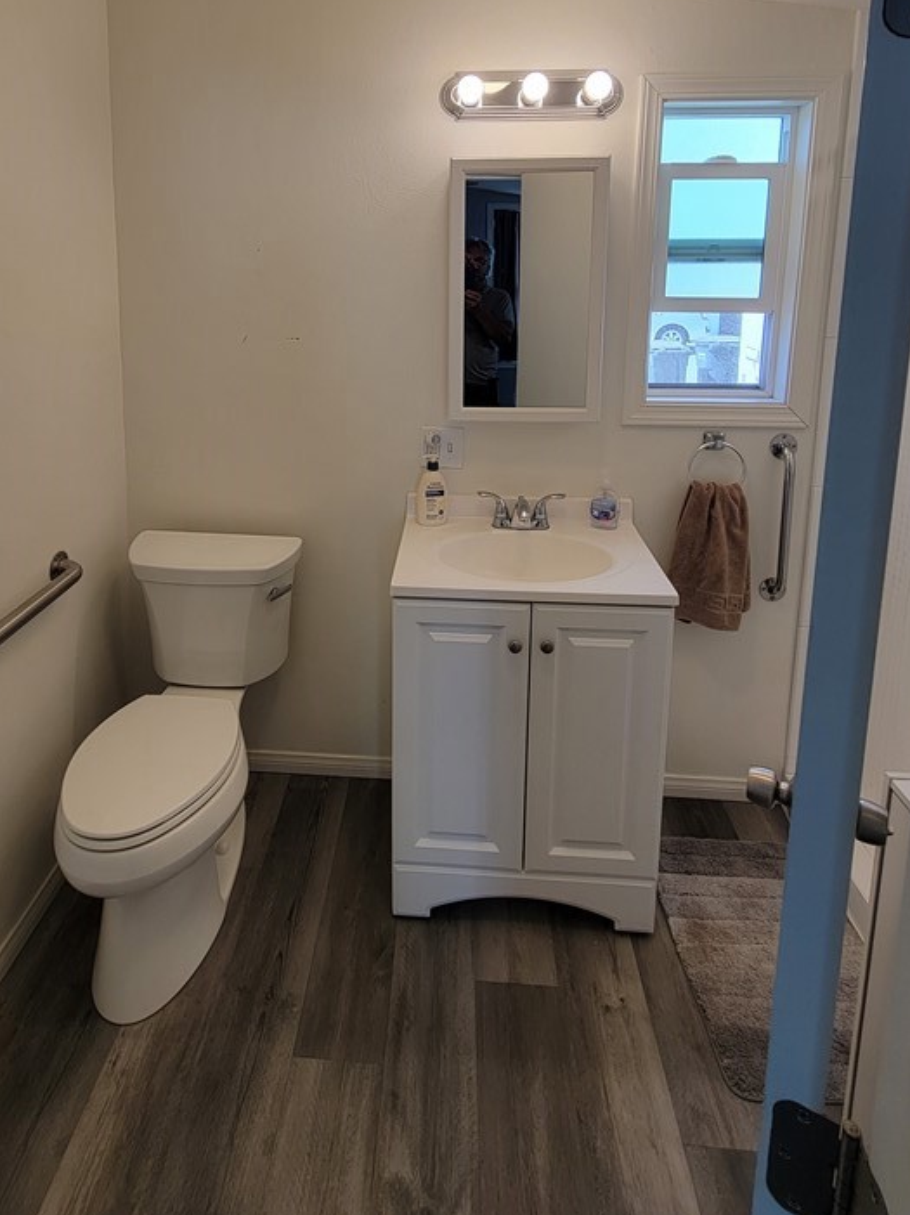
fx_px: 667
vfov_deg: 81.1
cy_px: 380
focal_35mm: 19
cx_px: 402
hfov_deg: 68.4
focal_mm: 2.2
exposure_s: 1/120
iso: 50
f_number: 2.2
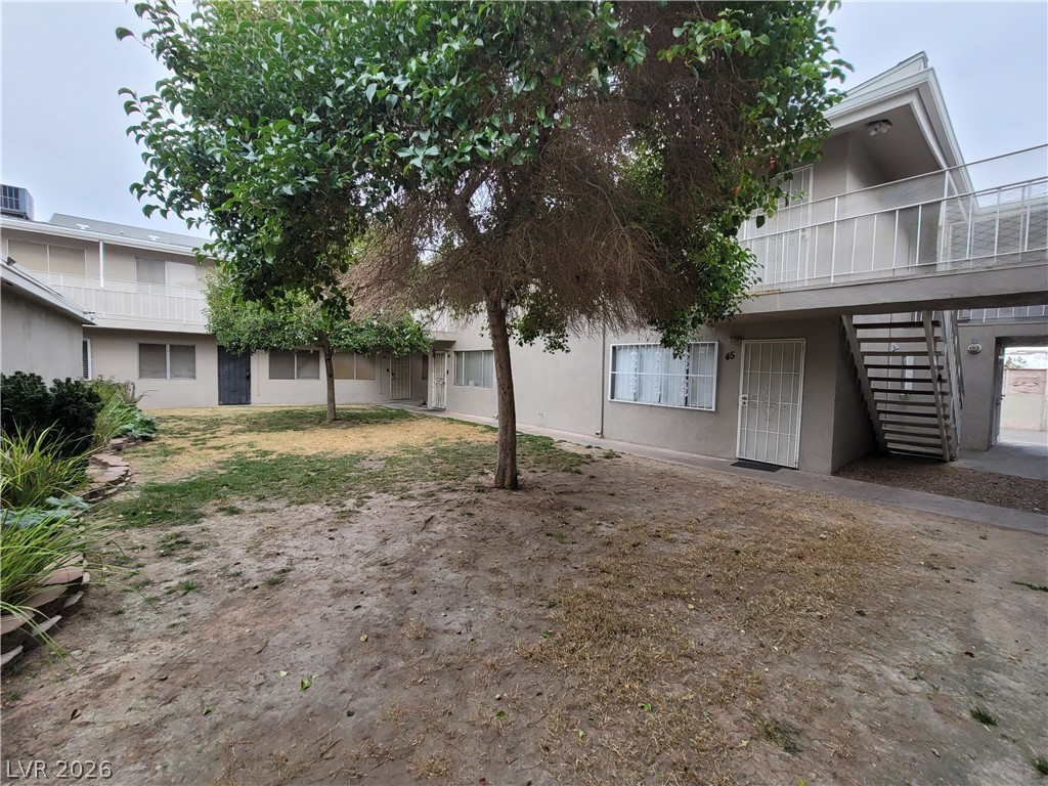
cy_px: 393
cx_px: 524
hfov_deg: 106.2
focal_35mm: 13
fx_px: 394
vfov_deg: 89.9
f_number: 2.2
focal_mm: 2.2
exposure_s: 1/357
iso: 64
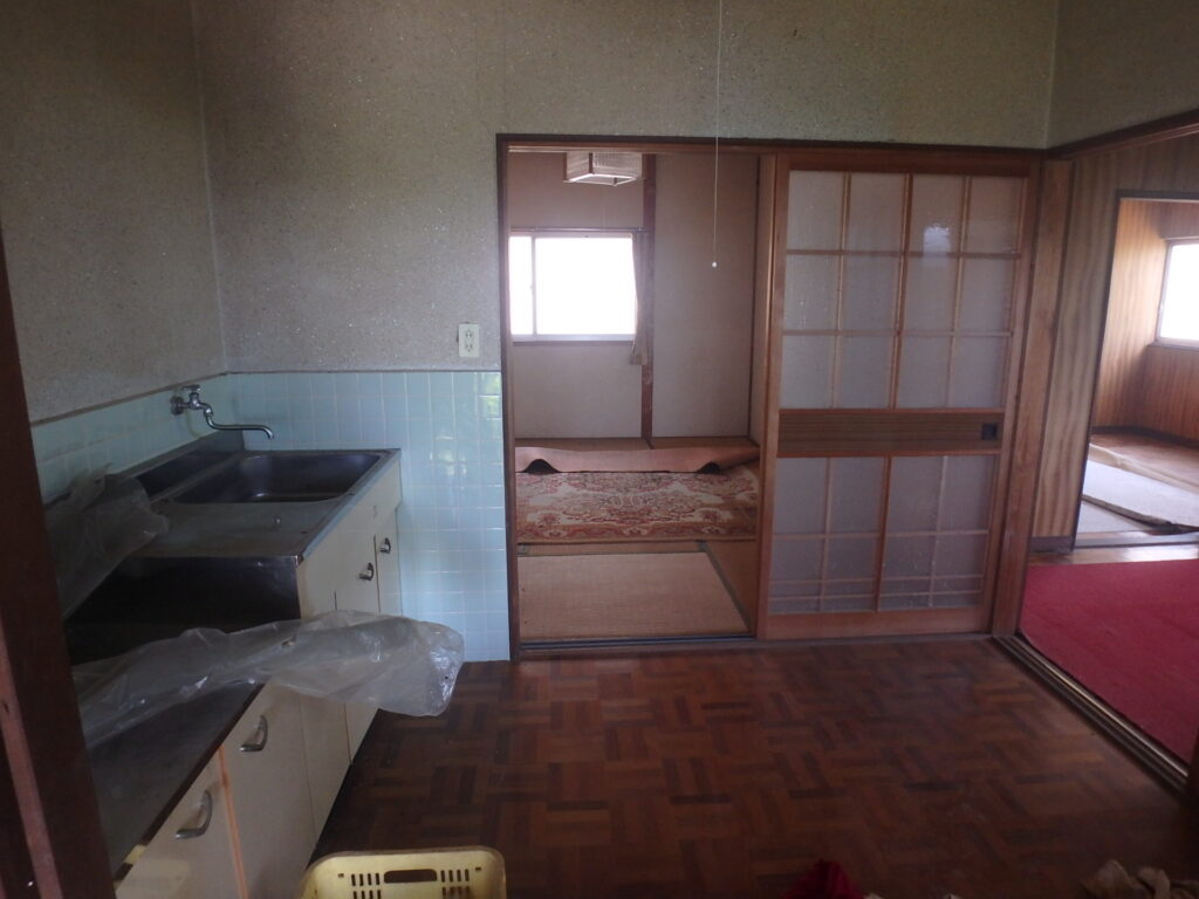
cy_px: 450
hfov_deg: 79.0
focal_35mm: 21
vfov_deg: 63.4
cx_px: 600
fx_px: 727
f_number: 3.5
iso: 250
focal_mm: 3.7
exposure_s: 1/30
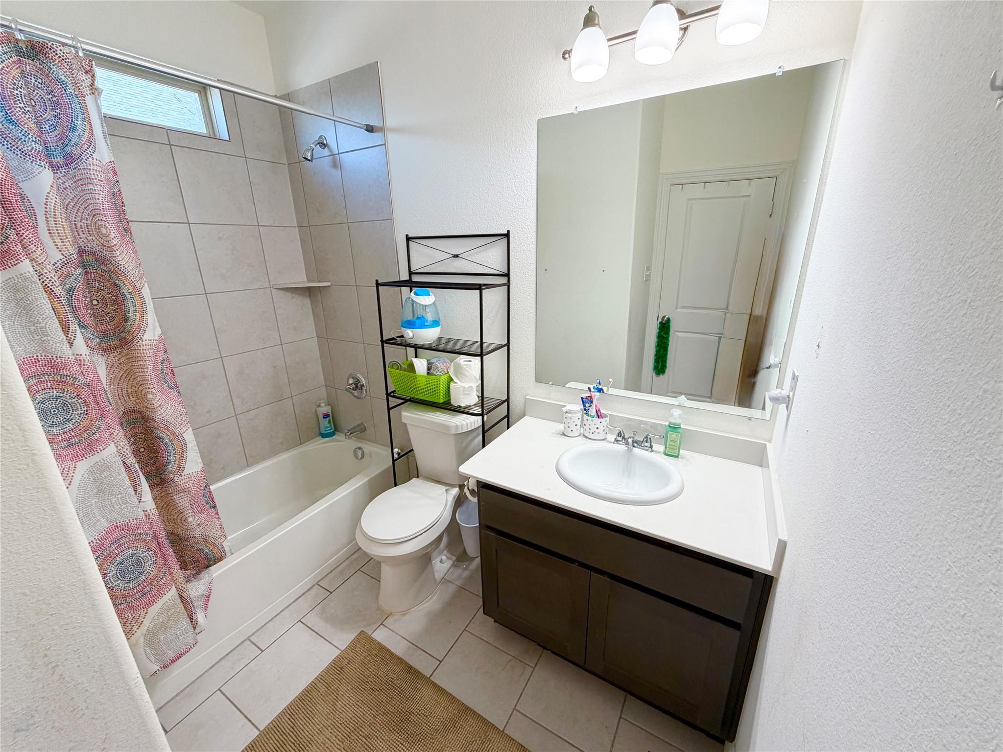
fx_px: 406
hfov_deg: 102.1
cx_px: 502
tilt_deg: -17.9
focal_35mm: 14
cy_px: 376
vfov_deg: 85.7
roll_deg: +1.7
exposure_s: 1/121
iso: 160
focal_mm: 2.22
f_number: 2.2
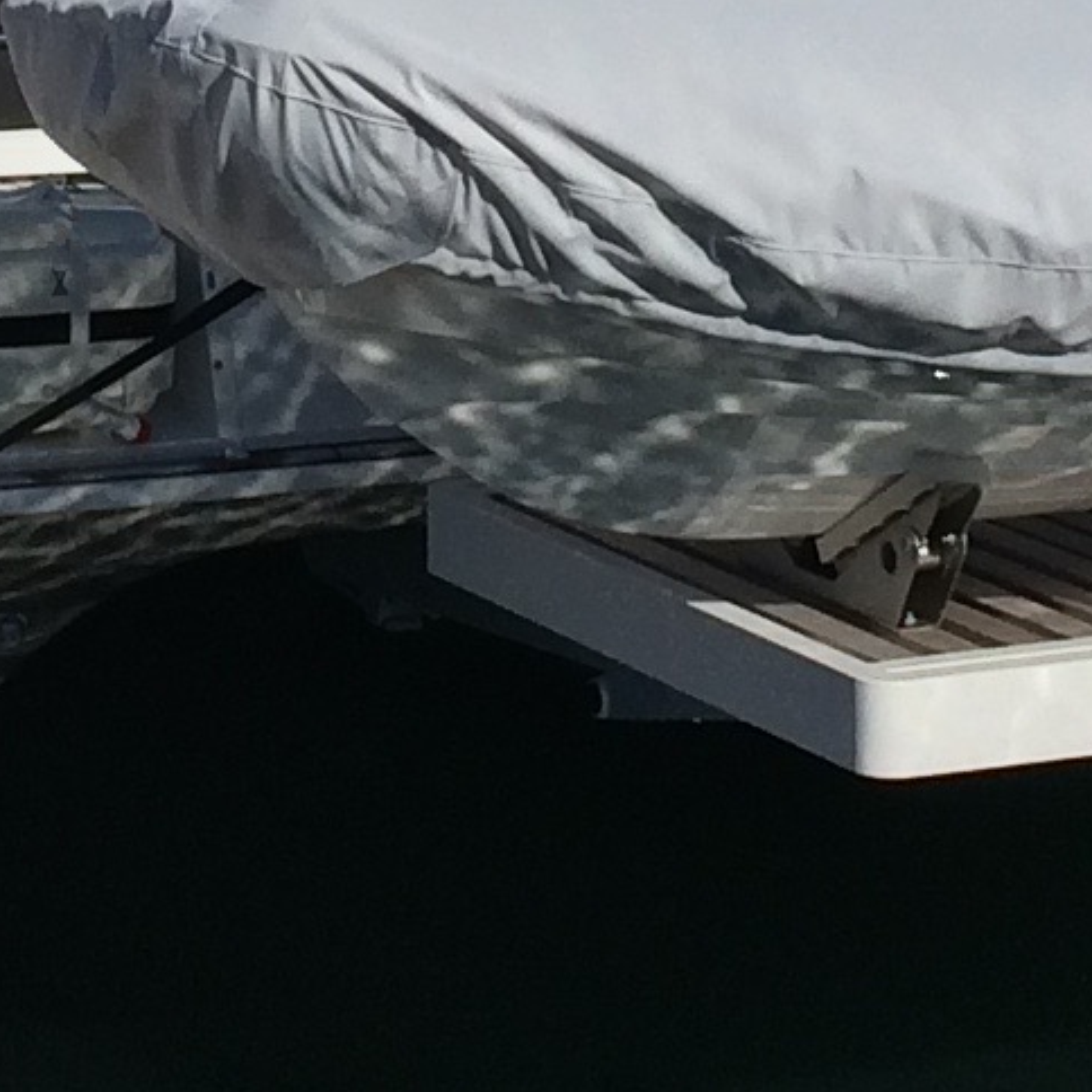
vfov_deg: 9.9
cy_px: -417
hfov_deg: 10.1
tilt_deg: -5.1
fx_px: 6174
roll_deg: -0.5
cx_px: 239
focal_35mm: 173
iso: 32
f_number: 2.2
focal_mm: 4.15
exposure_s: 1/6849
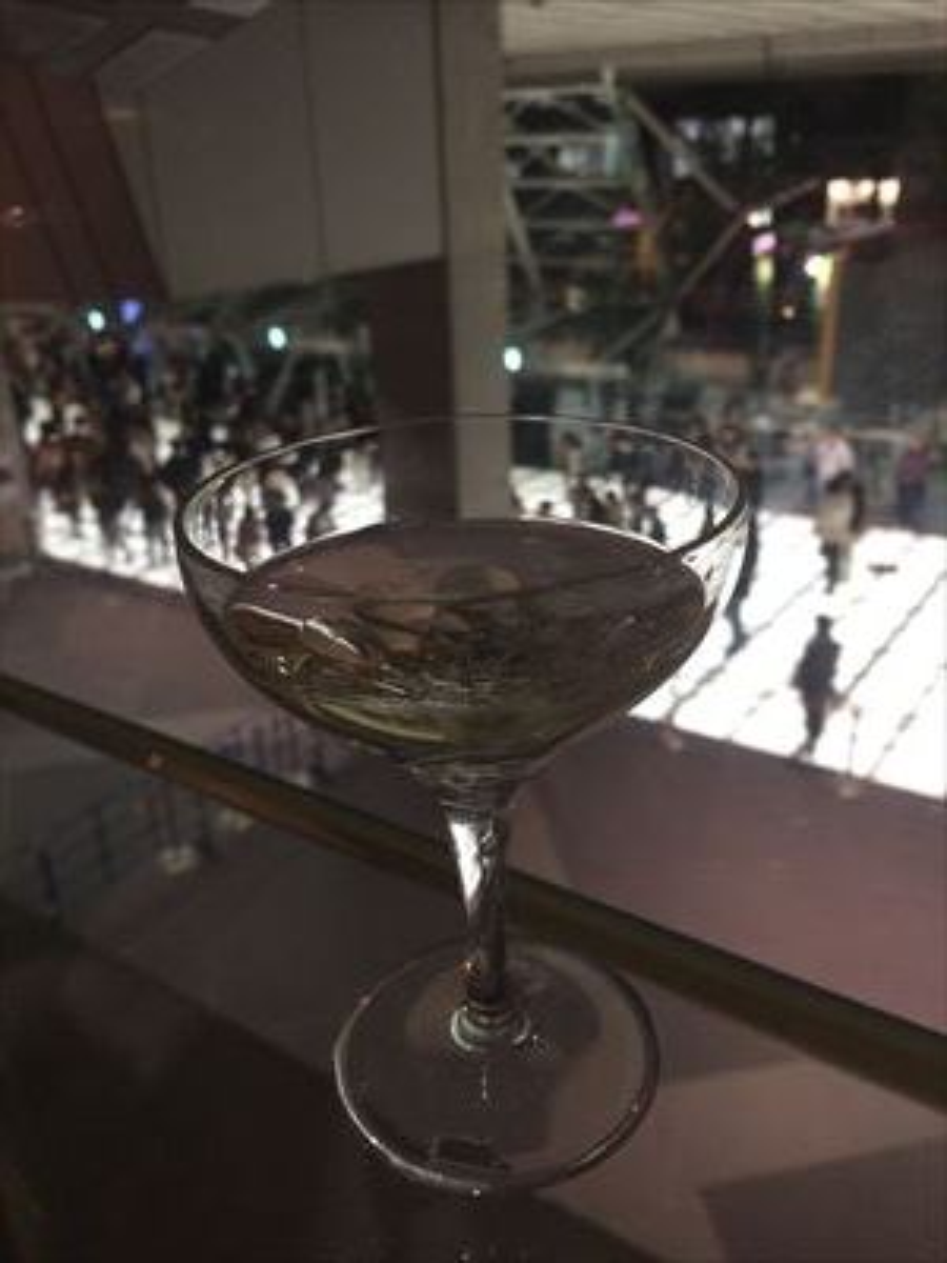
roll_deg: +4.0
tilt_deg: -24.6
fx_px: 1058
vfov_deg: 61.7
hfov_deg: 48.2
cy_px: 632
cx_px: 474
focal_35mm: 29
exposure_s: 1/30
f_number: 2.2
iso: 250
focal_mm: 4.15
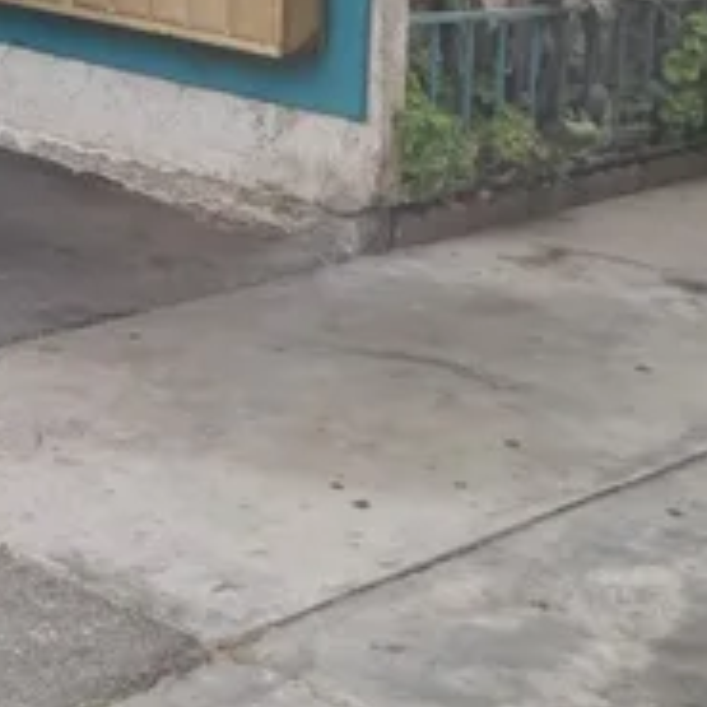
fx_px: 2057
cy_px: -176
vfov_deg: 18.3
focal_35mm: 89
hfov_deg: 18.9
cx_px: -17
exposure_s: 1/197
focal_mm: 7
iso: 16
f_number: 1.8
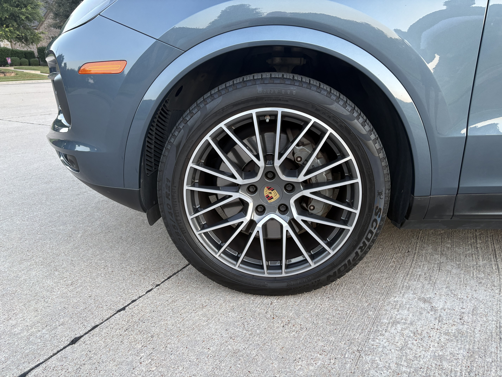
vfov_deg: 53.1
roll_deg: +1.0
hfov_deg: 67.3
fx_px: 377
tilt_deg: -16.6
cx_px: 251
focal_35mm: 26
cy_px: 188
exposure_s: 1/63
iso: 125
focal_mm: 5.96
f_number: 1.6
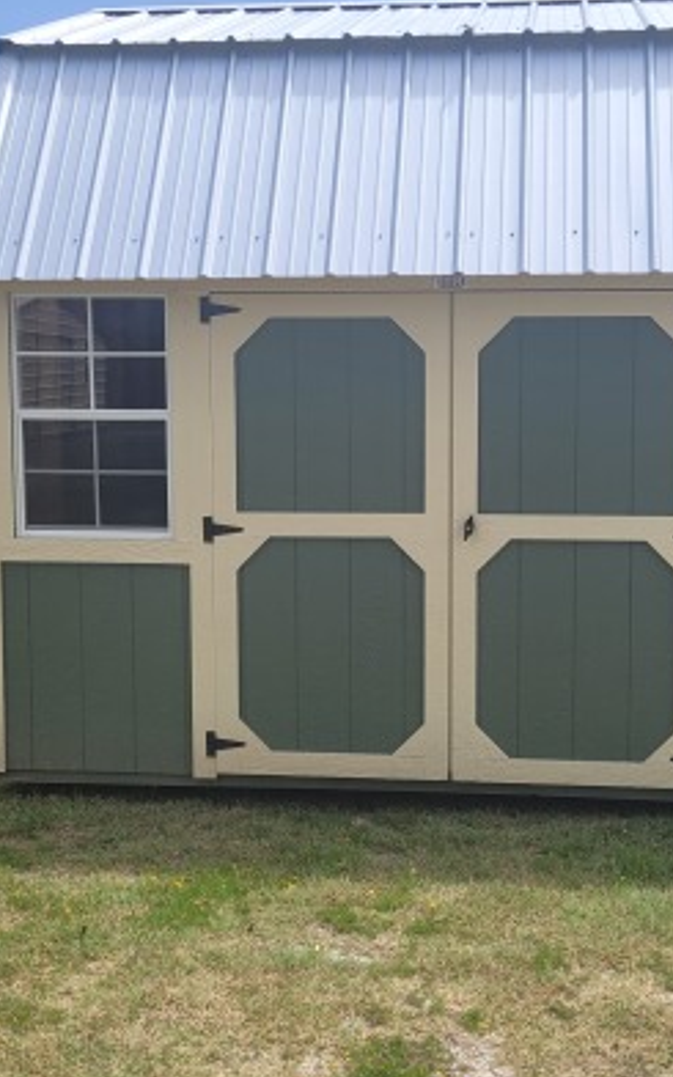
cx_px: 426
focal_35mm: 45
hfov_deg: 28.5
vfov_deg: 44.3
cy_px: 492
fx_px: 1321
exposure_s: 1/2308
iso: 40
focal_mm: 5.4
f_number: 1.8
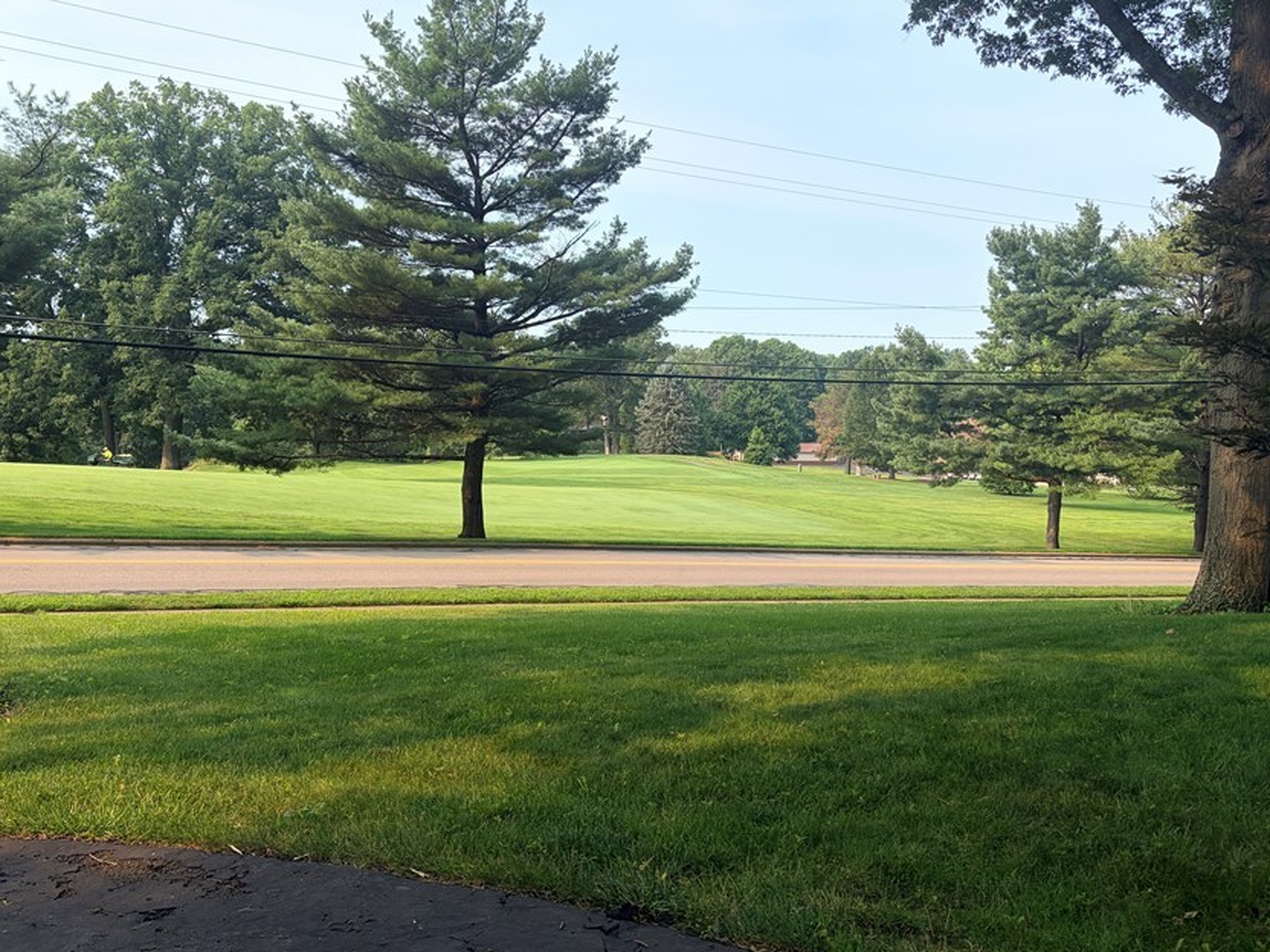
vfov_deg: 44.0
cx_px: 539
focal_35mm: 32
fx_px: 1174
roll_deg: +0.1
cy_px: 391
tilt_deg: +0.2
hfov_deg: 56.6
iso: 50
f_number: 1.6
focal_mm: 5.96
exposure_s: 1/2075
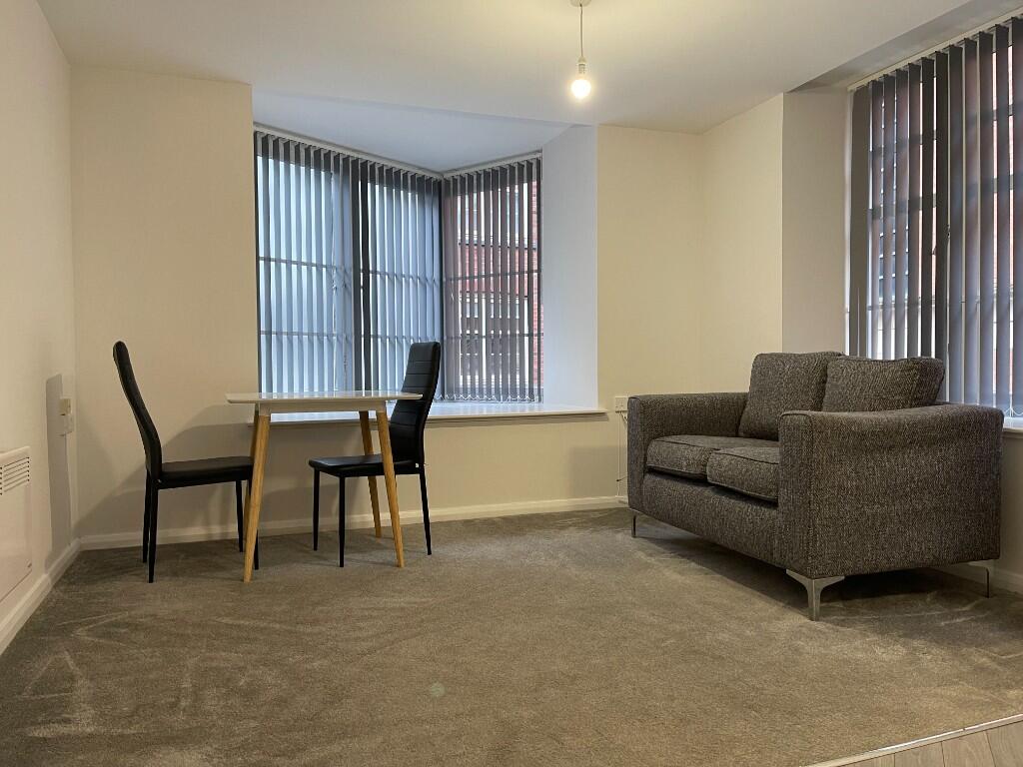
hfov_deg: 69.4
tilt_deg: -1.5
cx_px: 512
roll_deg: +0.6
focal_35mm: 25
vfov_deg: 54.9
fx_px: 739
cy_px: 384
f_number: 1.6
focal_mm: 5.1
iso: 160
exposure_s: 1/50
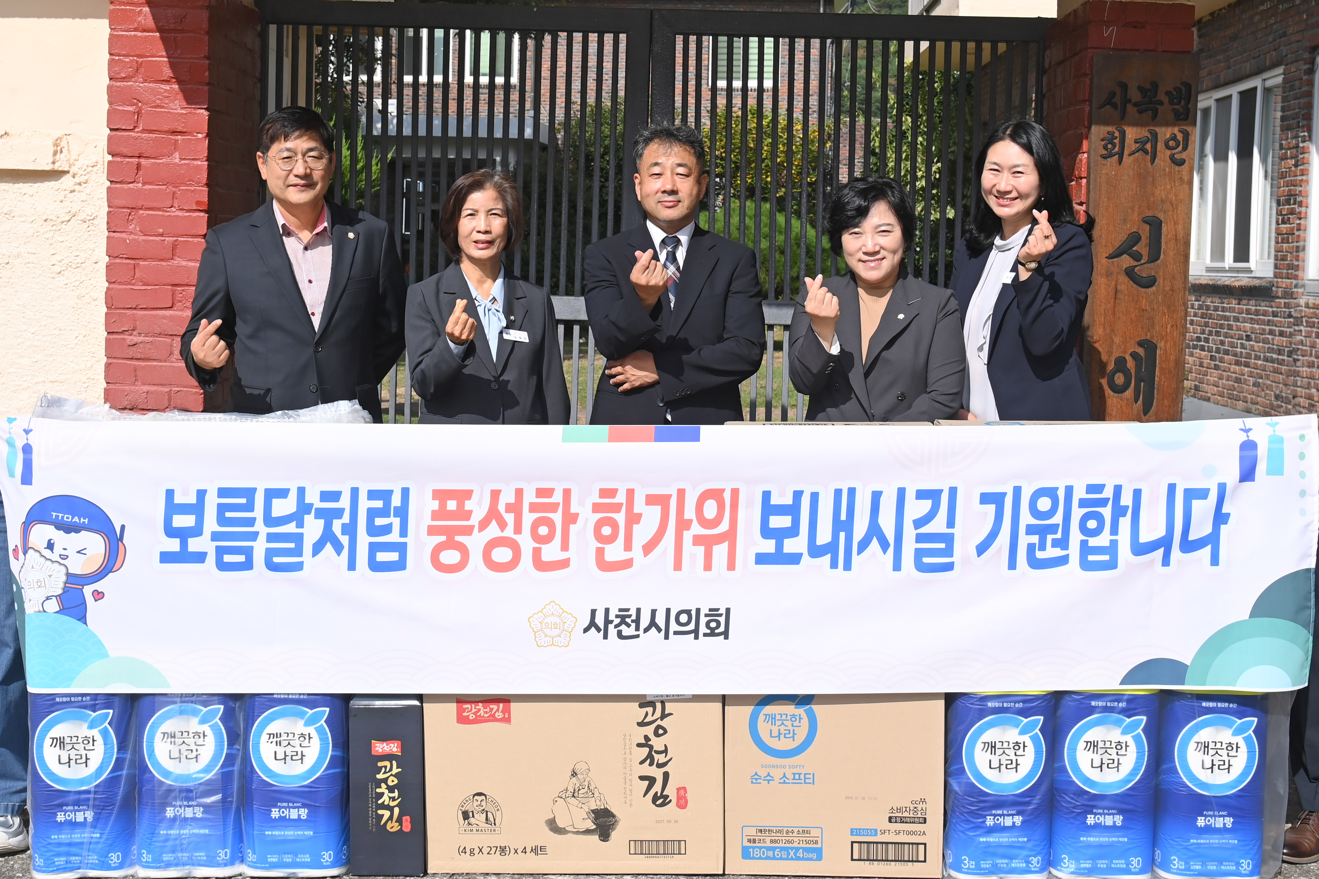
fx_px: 1172
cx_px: 660
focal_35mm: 32
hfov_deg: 58.7
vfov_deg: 41.1
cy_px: 440
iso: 125
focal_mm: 32
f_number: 9
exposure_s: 1/320
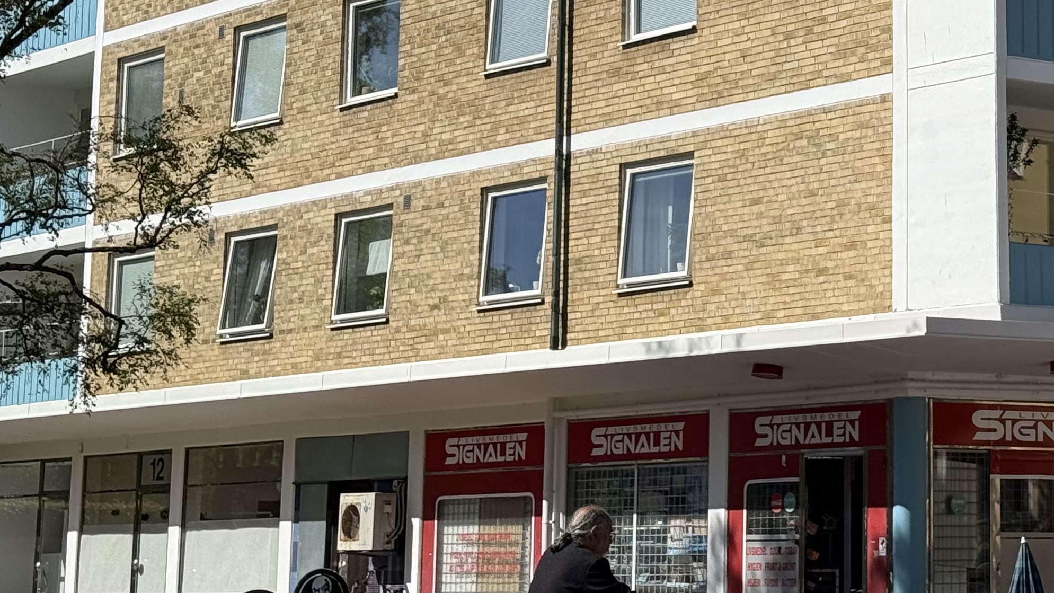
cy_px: 5
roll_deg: +0.0
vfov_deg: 11.3
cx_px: 1009
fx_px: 2963
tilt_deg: +10.1
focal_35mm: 106
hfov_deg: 19.7
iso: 64
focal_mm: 6.76
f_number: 1.78
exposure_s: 1/7143
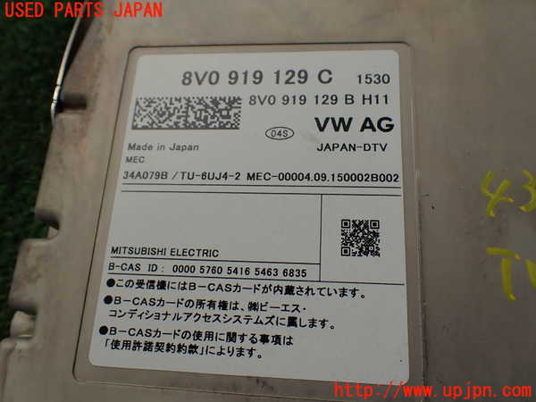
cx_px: 268
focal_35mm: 30
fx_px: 465
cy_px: 201
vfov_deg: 46.8
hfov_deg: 60.0
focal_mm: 5.4
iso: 100
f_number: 3.2
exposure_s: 1/250
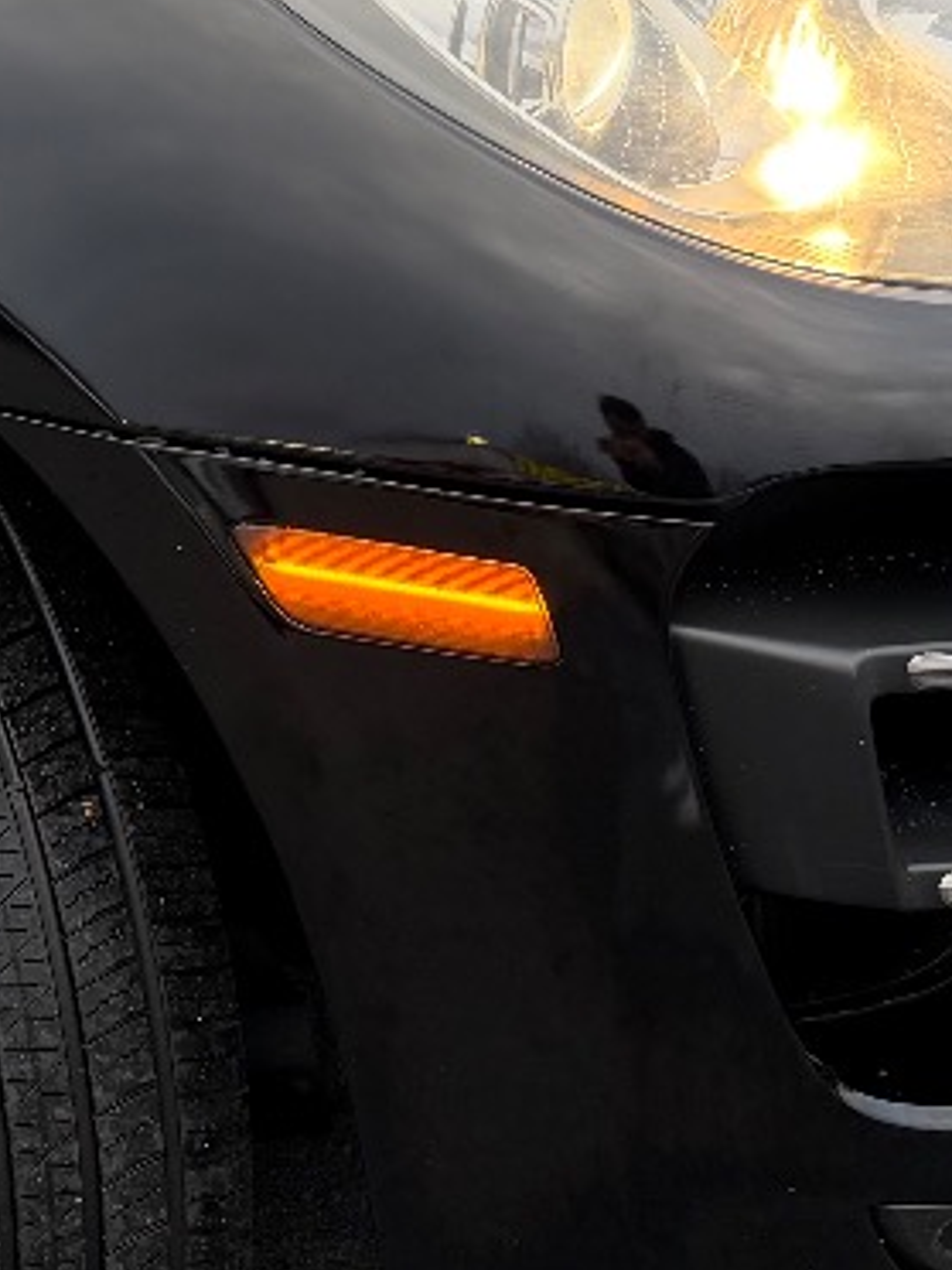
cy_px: 335
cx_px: -351
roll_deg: +2.2
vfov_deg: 20.9
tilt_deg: -13.9
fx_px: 3410
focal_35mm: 93
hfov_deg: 15.0
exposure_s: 1/121
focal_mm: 6.76
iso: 100
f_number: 1.78
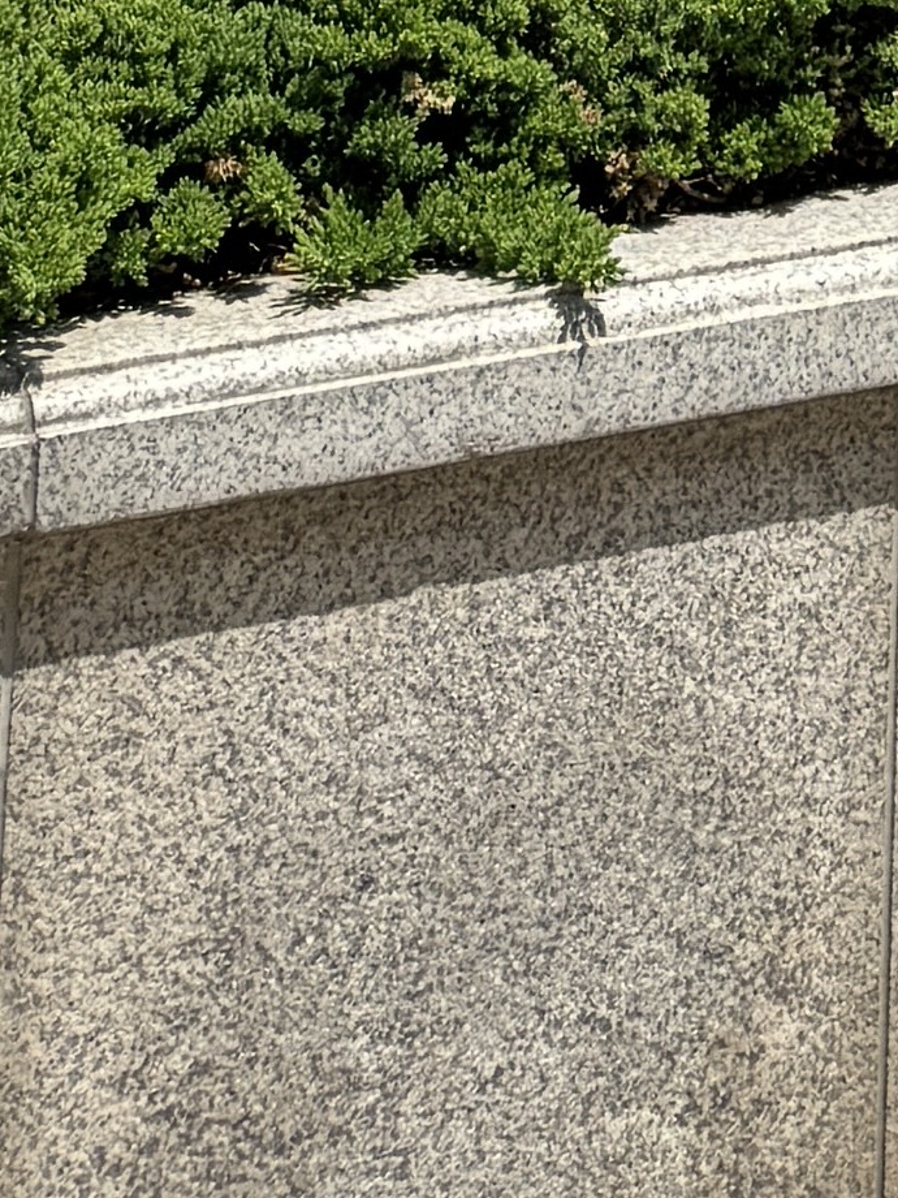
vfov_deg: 10.1
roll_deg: +0.5
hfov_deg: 9.4
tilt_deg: +12.7
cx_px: 1672
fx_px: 5154
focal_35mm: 149
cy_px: -2323
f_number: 1.78
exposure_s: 1/3247
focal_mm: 6.76
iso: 80
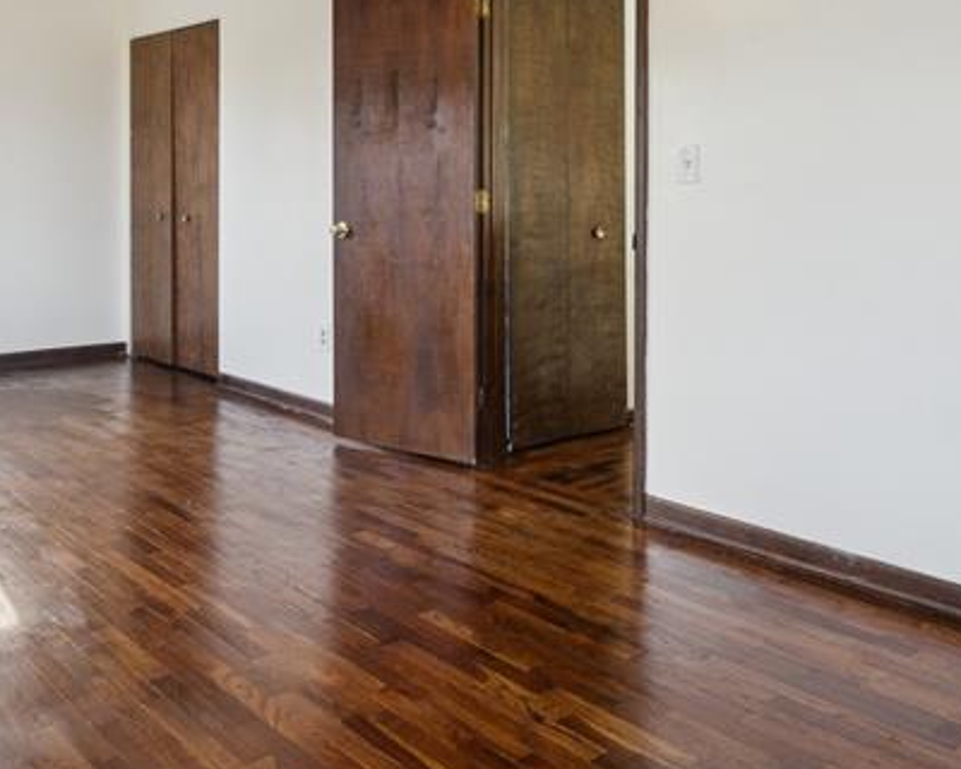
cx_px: 456
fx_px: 1024
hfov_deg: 50.3
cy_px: 195
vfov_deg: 40.0
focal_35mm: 36
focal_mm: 10
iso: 400
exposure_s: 1/25
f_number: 8
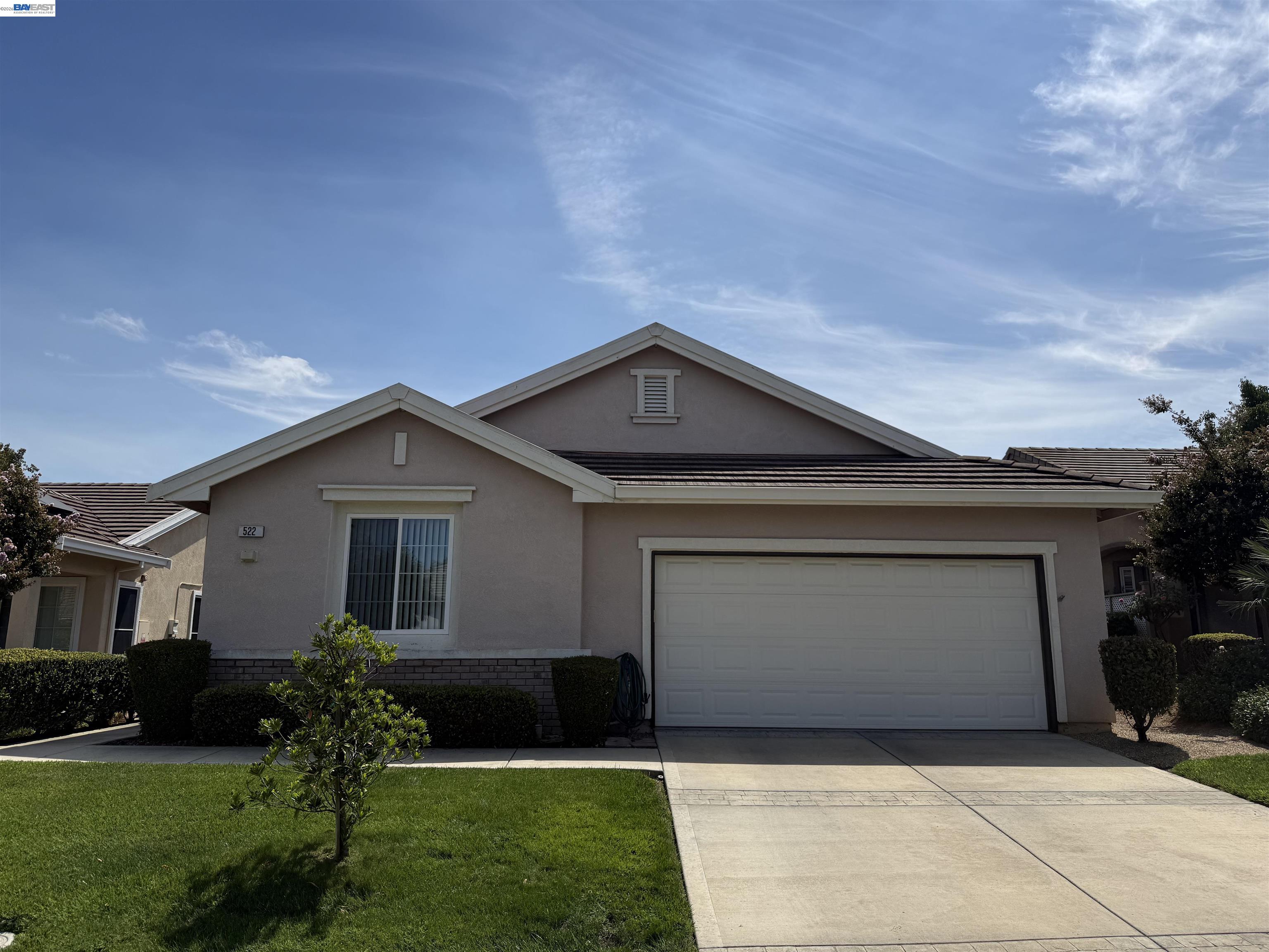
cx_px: 634
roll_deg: +0.6
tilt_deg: +9.3
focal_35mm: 24
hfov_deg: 71.6
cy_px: 476
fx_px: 880
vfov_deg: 56.8
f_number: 1.78
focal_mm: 6.76
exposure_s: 1/9091
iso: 80
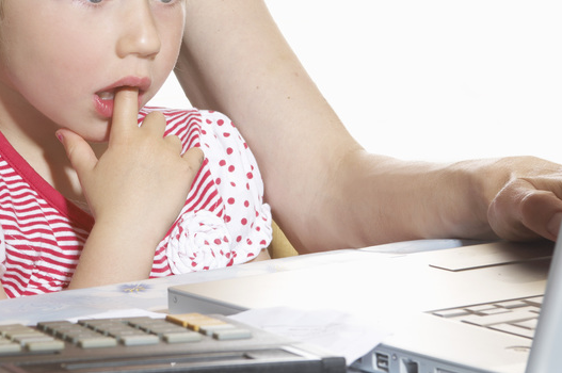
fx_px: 2729
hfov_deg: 11.7
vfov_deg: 7.8
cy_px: 115
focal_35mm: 175
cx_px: 155
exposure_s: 1/125
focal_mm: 70
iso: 100
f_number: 9
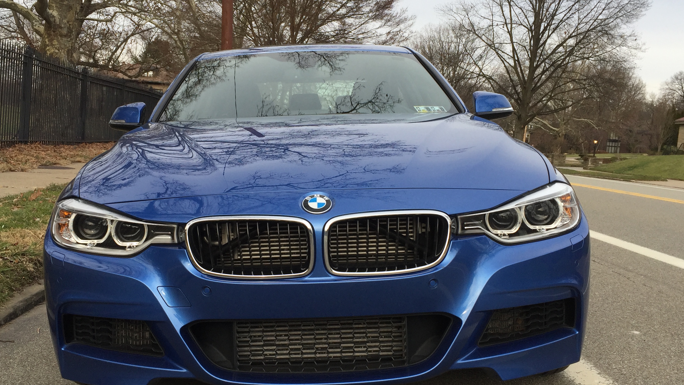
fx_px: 744
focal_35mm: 41
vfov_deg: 29.0
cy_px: 210
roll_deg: -2.4
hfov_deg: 49.3
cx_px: 308
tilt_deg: -6.2
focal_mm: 4.15
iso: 32
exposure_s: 1/488
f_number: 2.2
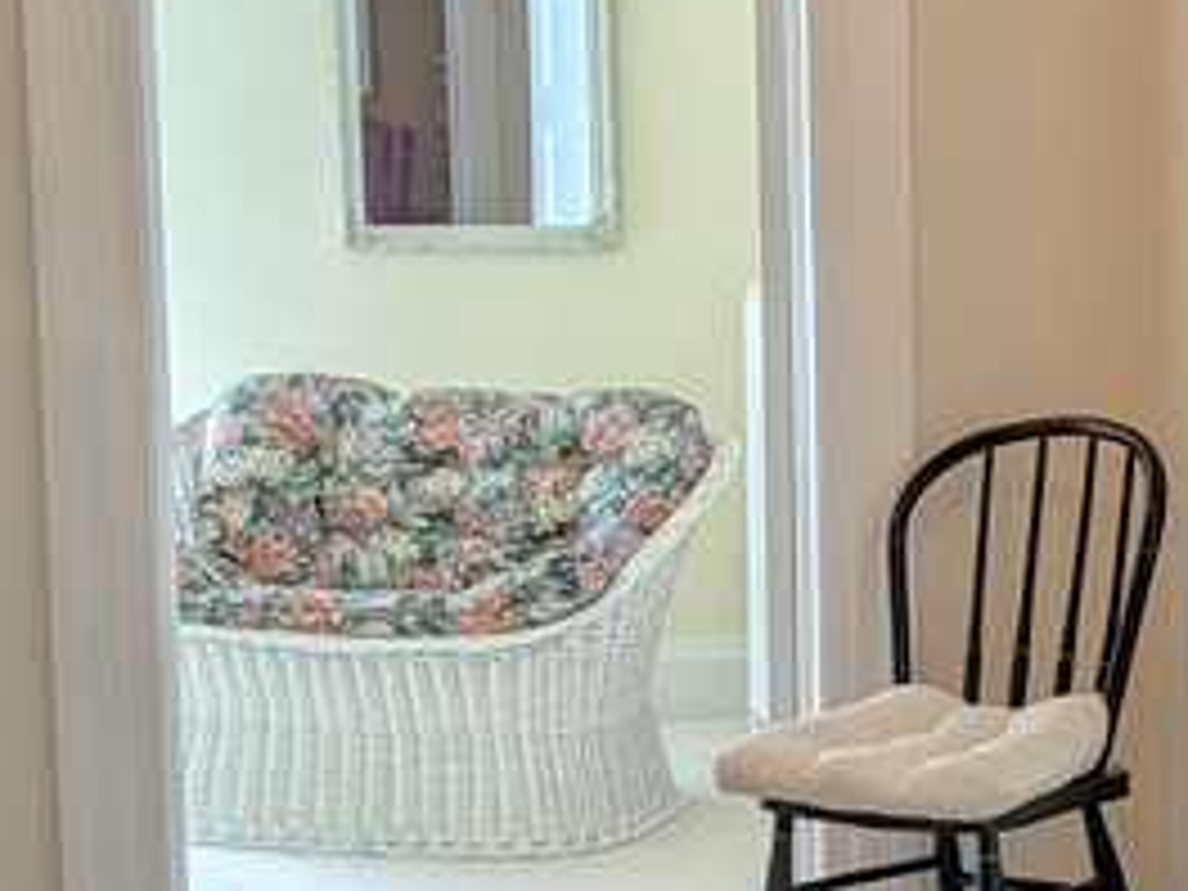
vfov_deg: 15.2
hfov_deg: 19.4
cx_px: 1321
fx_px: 3329
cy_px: 590
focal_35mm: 97
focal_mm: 5.43
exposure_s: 1/60
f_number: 1.89
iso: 66
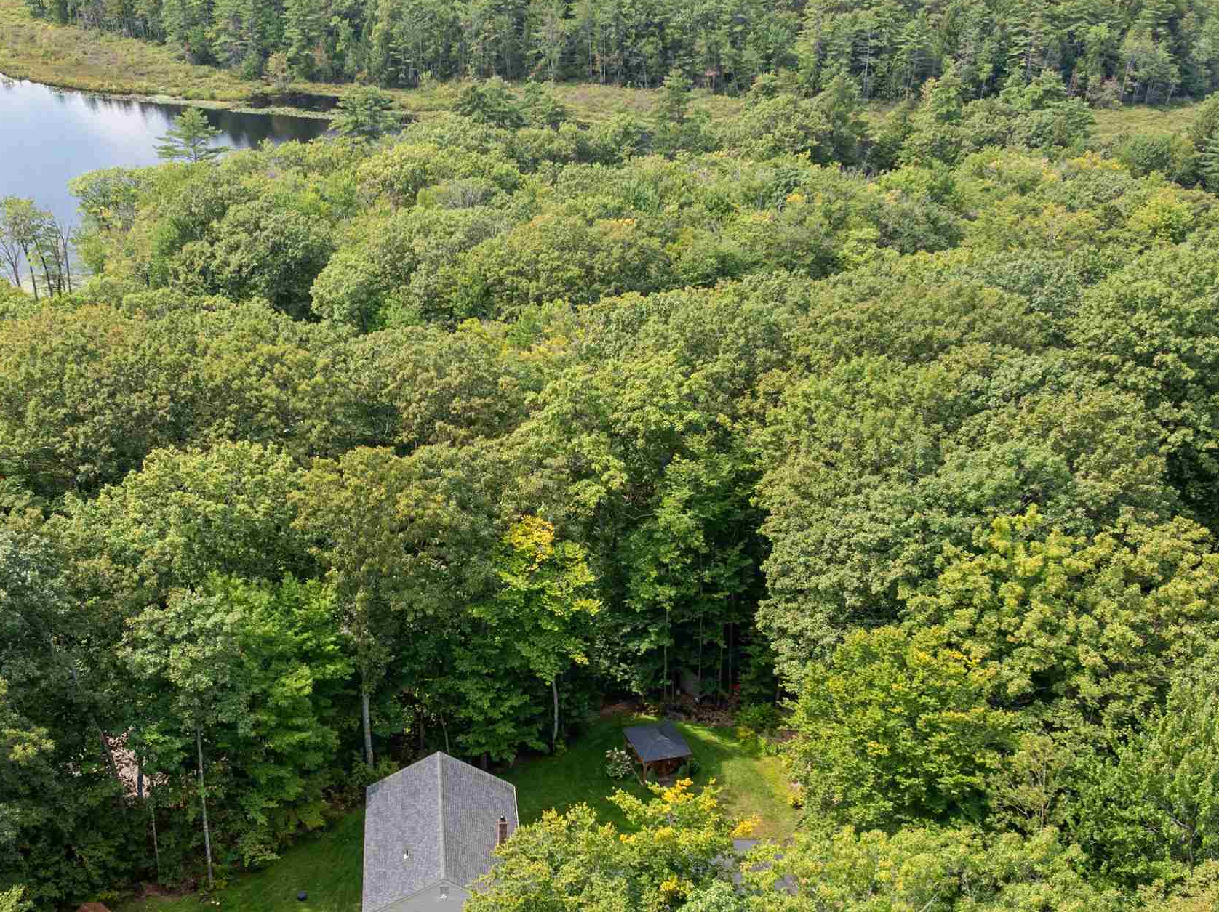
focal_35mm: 44
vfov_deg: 32.6
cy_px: 586
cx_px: 449
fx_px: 1549
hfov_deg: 42.6
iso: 100
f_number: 2.8
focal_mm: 12.29
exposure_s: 1/500
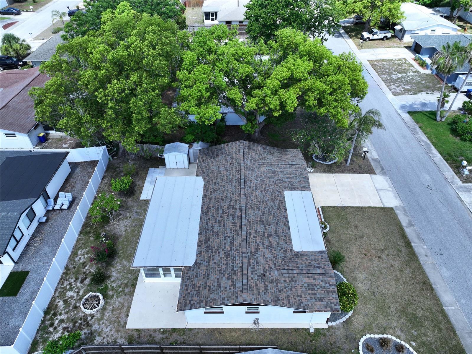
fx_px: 327
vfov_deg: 56.8
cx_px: 236
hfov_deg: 71.6
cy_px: 177
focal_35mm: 24
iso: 100
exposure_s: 1/320
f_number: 3.2
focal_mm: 12.29
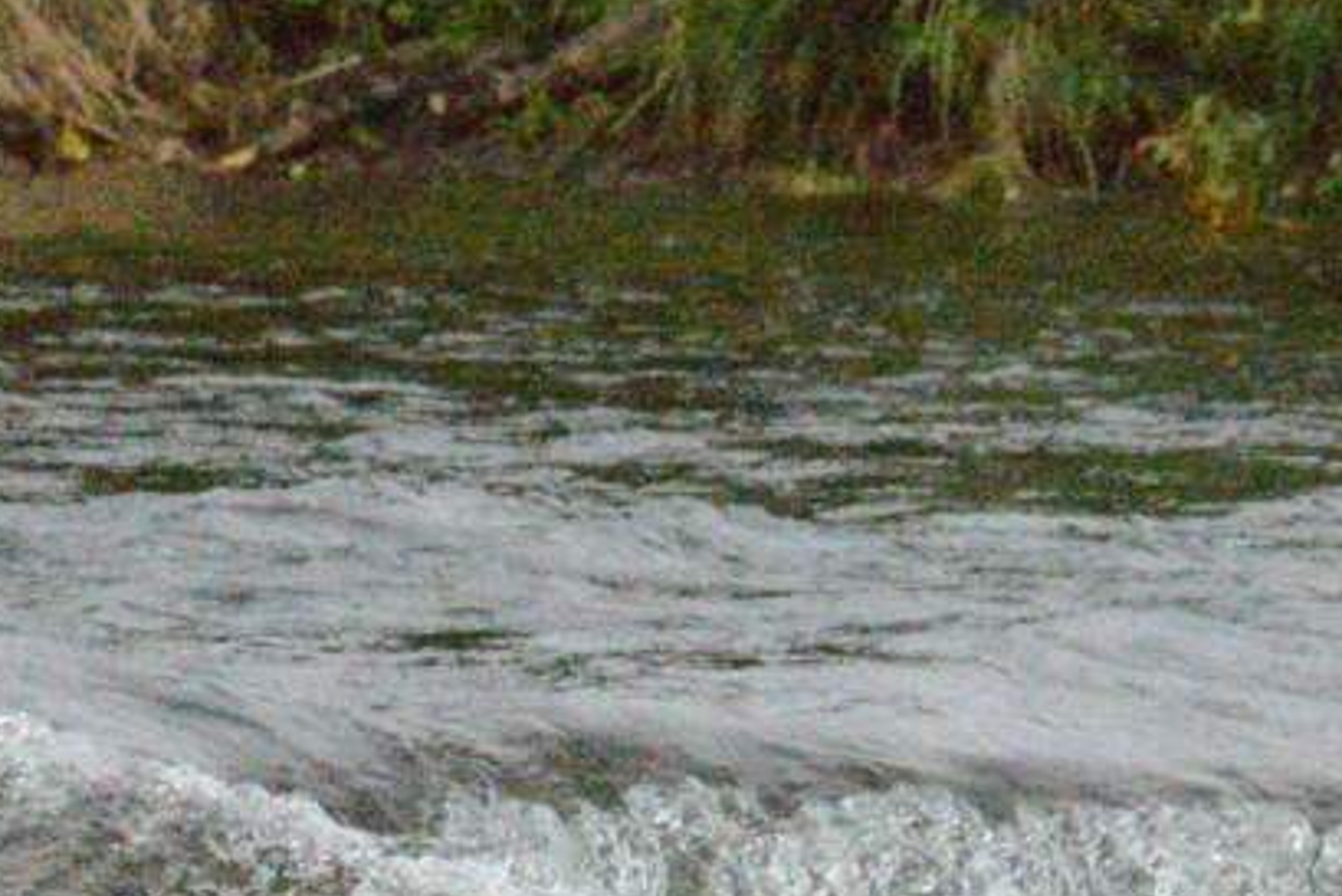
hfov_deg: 0.7
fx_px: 109368
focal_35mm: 2933
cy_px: 1951
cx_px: 1053
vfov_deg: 0.5
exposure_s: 1/8000
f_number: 14
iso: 25600
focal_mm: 600
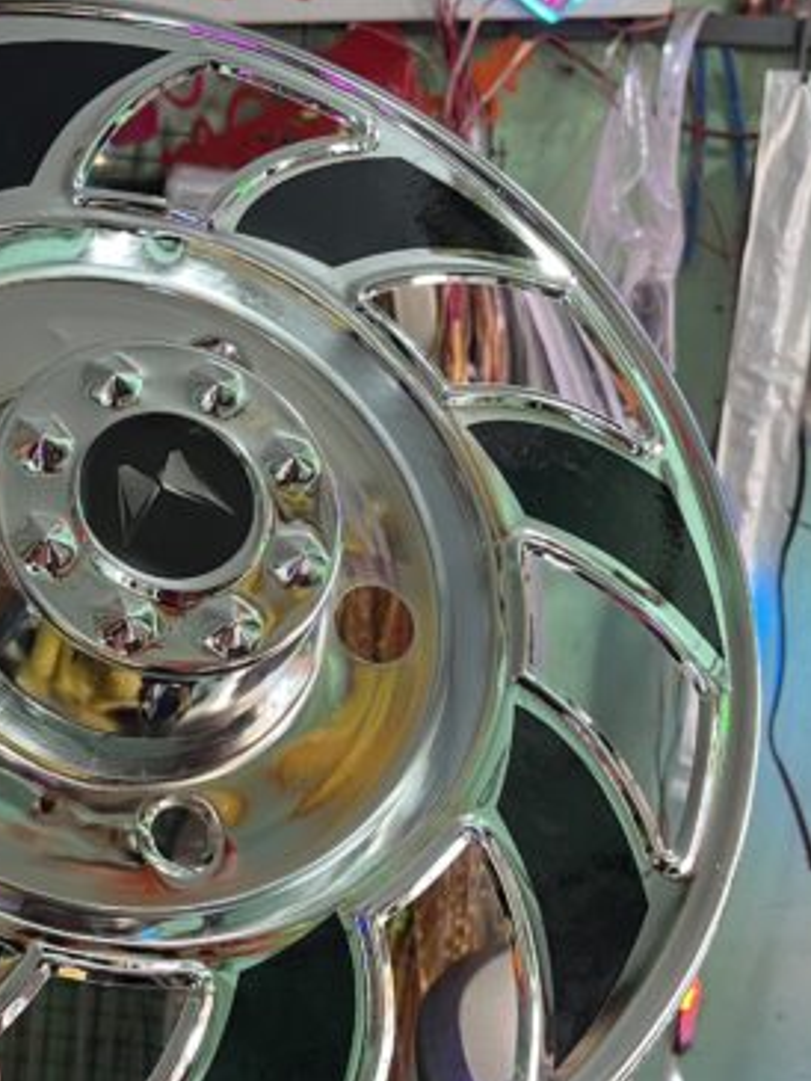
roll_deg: -3.2
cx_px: 83
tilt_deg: -9.7
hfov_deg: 24.9
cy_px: 684
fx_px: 1780
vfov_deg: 33.6
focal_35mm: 57
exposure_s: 1/50
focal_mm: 5.1
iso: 80
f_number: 1.6
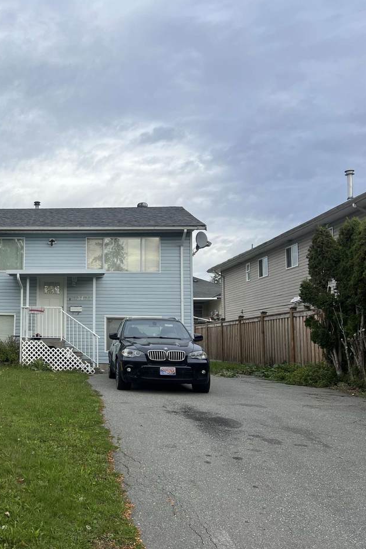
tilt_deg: +6.2
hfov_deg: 33.3
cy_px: 277
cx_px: 12
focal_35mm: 37
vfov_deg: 51.9
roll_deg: -2.0
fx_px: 564
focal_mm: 5.7
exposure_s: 1/2353
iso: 50
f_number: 1.5
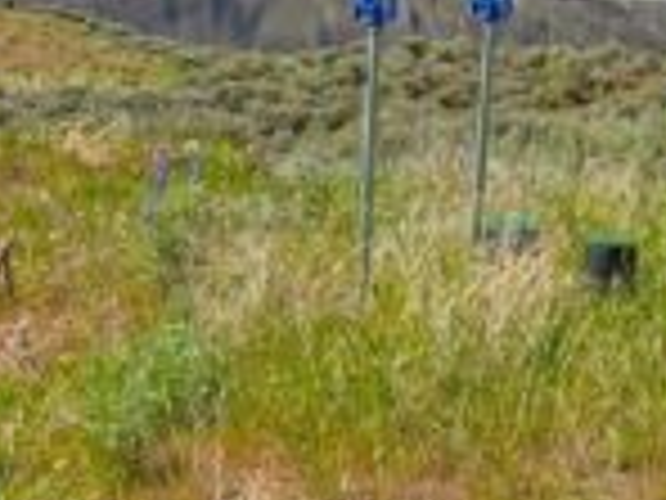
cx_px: 626
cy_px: 23
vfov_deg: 11.3
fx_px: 2501
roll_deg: -2.0
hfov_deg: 15.0
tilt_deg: -4.0
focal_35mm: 130
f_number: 1.8
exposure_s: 1/3597
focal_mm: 6.9
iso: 64
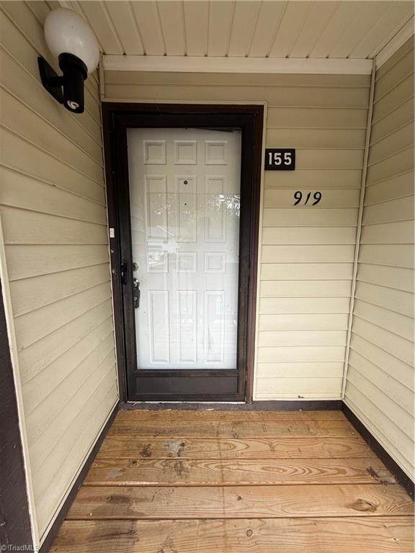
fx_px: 224
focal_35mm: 14
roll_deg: -0.2
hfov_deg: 85.7
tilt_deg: -7.2
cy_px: 276
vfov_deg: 102.1
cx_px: 208
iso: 80
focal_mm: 2.22
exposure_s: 1/99
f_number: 2.2
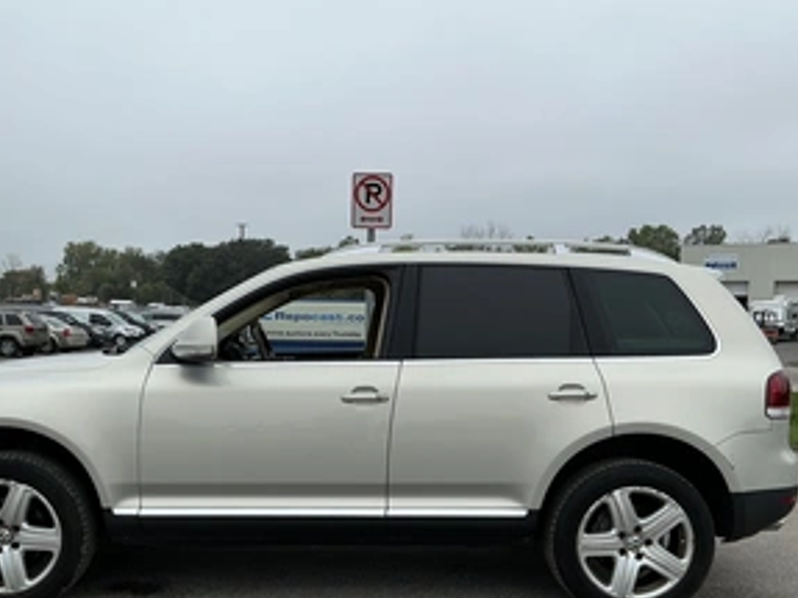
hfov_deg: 47.8
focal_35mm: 39
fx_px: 899
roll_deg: +0.9
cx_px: 345
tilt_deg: -4.0
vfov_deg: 36.3
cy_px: 414
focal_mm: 3
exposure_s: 1/635
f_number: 1.8
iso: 25
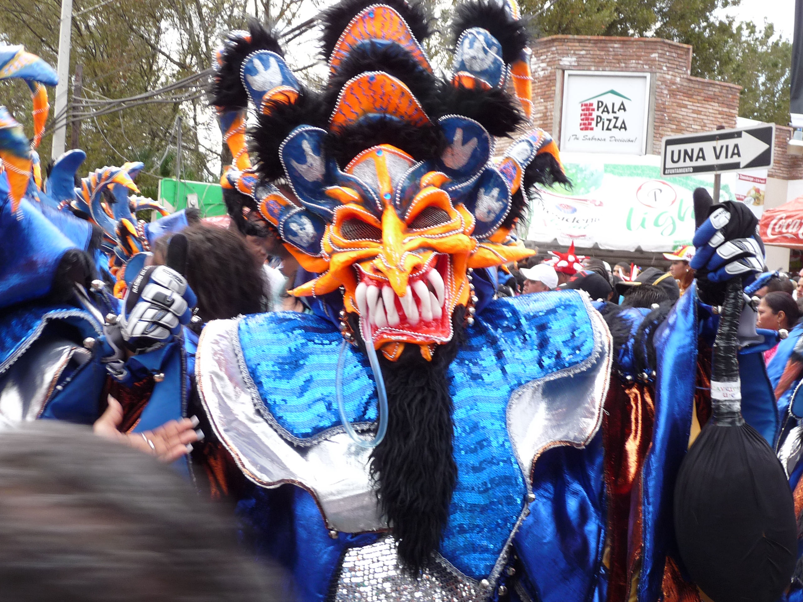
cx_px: 402
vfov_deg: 36.8
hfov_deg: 47.9
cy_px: 301
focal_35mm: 39
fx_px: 905
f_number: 2.8
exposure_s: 1/50
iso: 100
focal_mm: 4.8
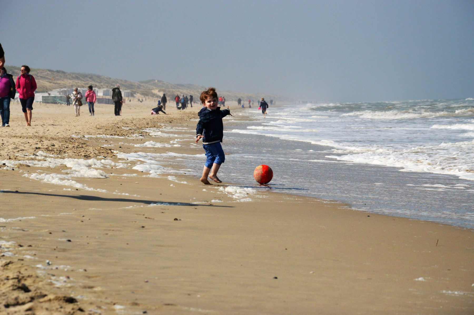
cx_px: 237
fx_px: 2072
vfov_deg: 8.7
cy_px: 158
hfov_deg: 13.1
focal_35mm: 158
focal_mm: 105
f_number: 9
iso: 800
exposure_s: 1/4000
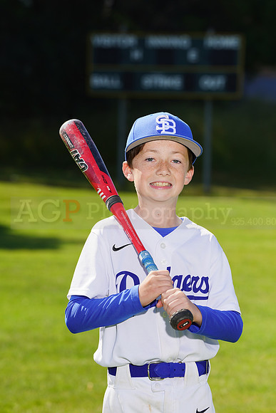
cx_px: 138
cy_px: 206
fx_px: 2402
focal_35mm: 209
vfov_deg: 9.8
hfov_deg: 6.6
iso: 100
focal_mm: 209
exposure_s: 1/250
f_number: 9
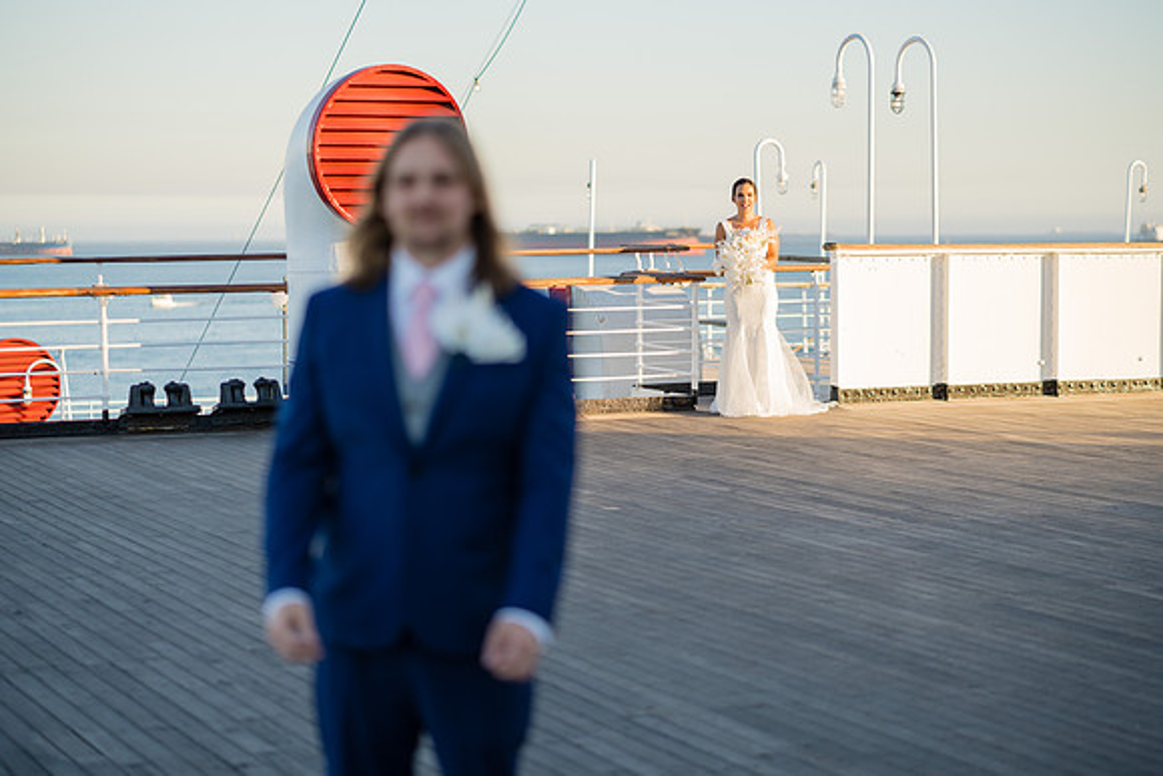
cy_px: 388
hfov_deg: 23.9
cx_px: 582
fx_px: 2746
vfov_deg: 16.1
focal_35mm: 85
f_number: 1.8
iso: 100
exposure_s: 1/1000
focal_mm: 85
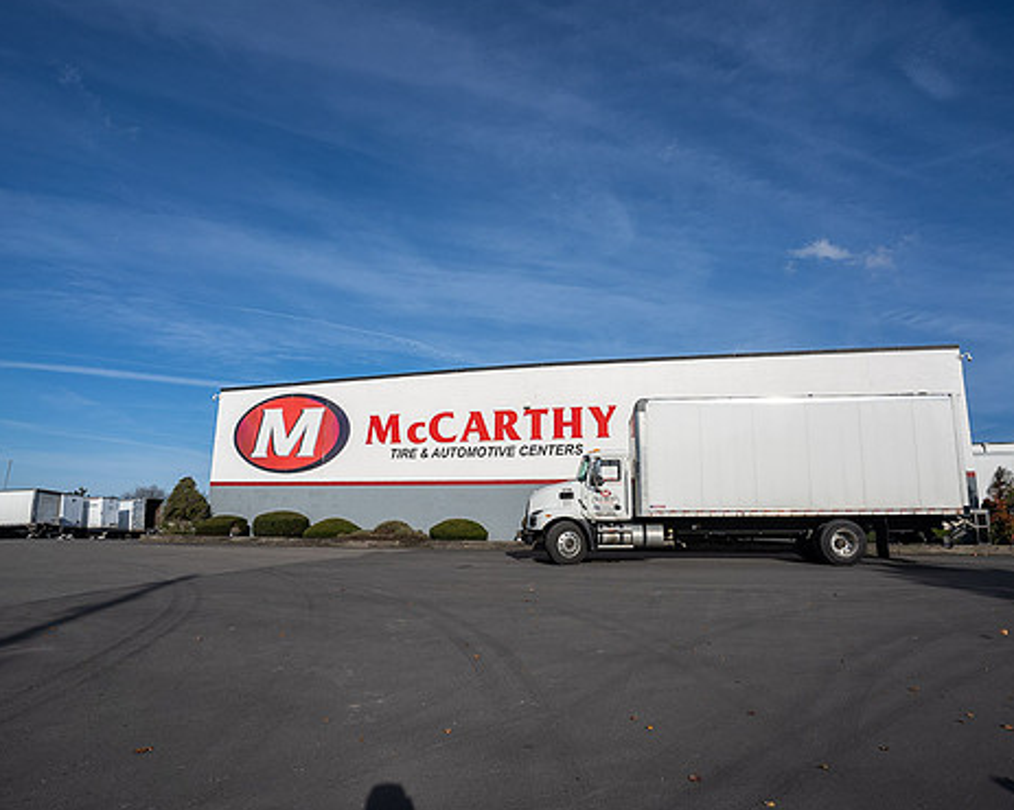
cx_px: 526
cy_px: 413
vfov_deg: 68.1
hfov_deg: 80.4
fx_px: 600
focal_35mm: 20
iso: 125
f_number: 7.1
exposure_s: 1/1000
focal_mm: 17
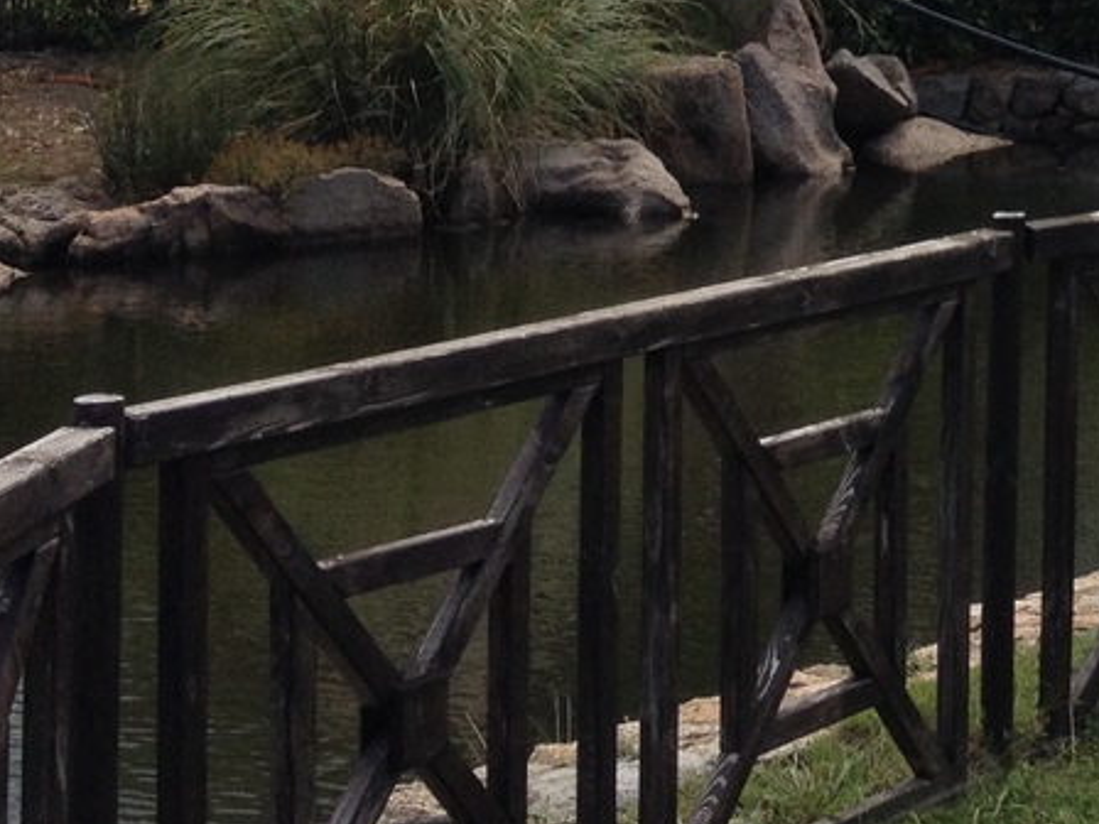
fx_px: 3969
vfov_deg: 11.5
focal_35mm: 125
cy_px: -304
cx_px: 1585
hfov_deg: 14.8
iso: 50
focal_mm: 4.28
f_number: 2.4
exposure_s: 1/1082
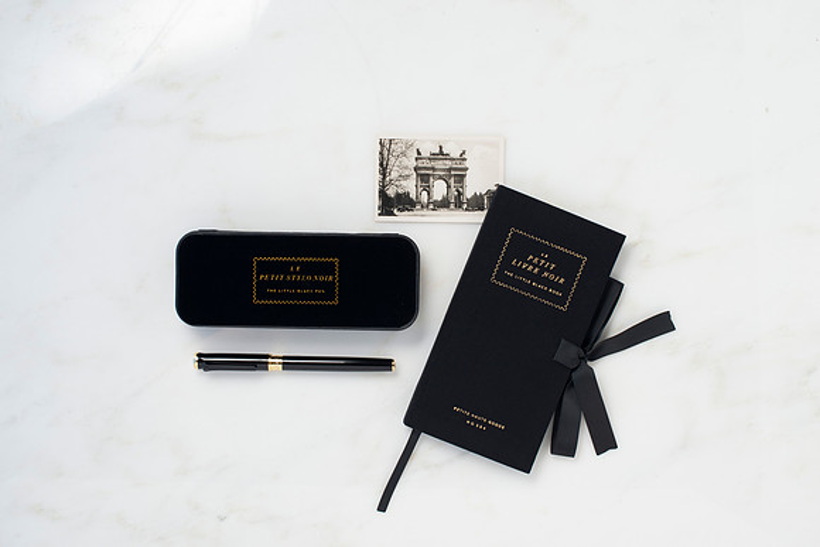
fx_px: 1139
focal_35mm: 50
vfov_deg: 27.0
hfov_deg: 39.6
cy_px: 274
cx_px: 410
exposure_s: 1/80
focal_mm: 50
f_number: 10
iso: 250
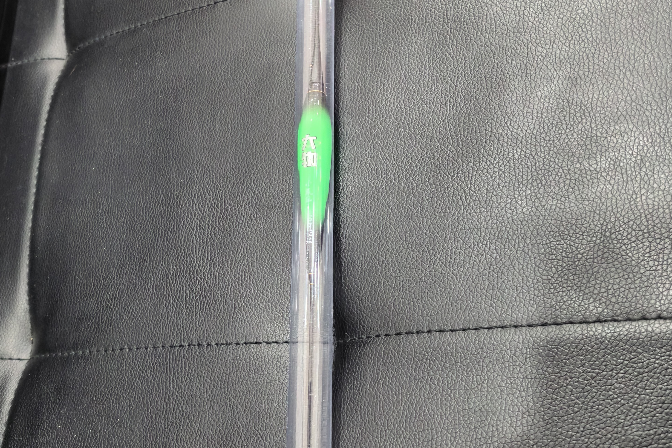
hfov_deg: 54.4
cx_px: 343
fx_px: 653
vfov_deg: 37.8
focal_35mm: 35
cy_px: 213
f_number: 2
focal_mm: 5.75
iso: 2500
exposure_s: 1/417
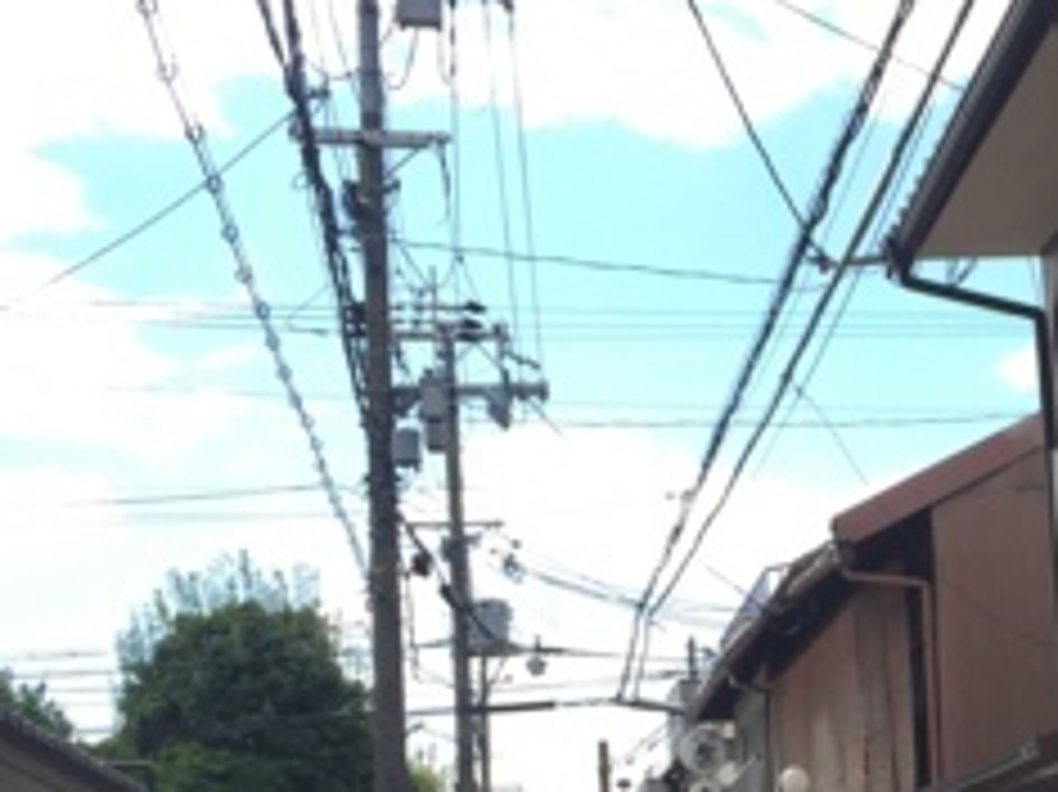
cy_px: 657
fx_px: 2261
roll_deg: +4.0
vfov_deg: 19.6
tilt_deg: +5.8
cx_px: 1171
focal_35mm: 74
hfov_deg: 24.5
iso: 32
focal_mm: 4.15
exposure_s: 1/964
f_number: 2.2
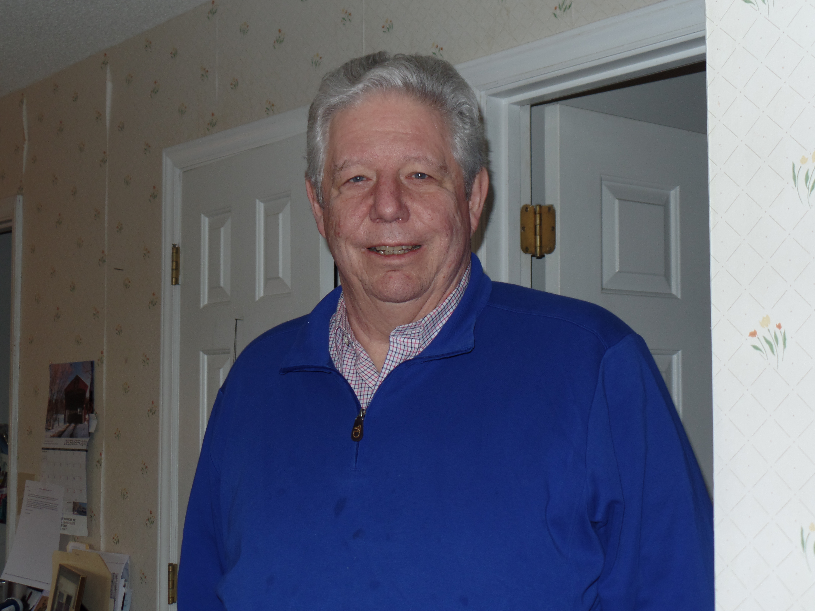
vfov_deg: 28.0
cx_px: 408
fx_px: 1224
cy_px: 306
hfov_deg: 36.8
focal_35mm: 52
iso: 100
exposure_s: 1/30
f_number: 3.4
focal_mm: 9.2
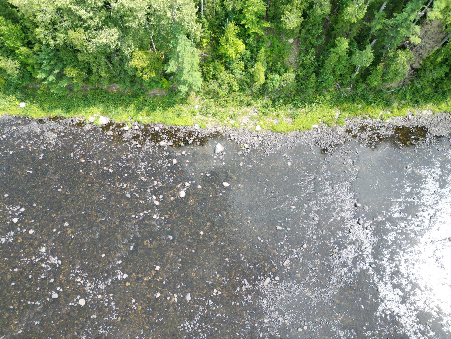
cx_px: 226
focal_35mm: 24
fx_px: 313
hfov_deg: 71.6
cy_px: 170
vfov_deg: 56.8
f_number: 1.7
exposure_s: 1/1000
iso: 200
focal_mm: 6.72
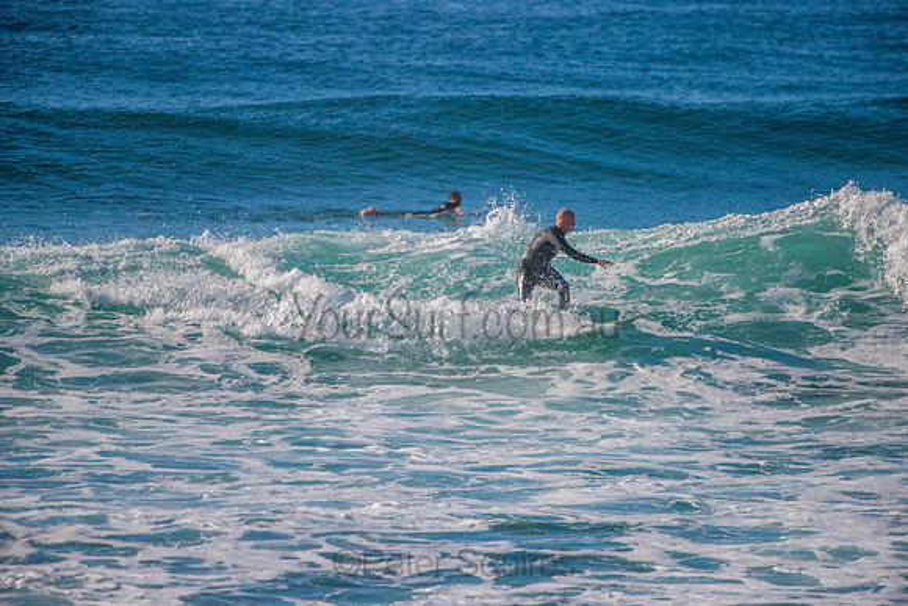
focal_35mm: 500
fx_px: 12613
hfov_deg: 4.1
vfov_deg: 2.8
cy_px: 303
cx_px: 454
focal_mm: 500
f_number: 5.6
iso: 900
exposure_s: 1/2000
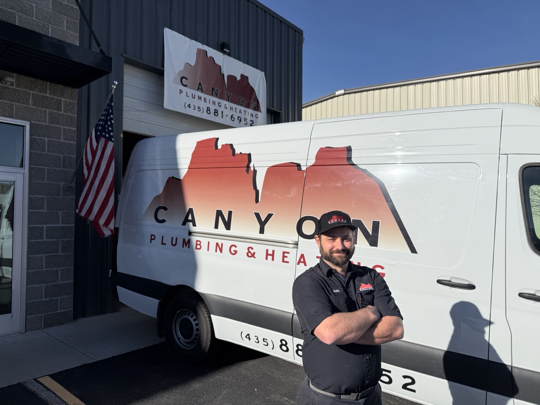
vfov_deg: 56.8
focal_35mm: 24
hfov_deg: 71.6
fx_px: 374
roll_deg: +0.0
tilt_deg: +1.5
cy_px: 202
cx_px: 270
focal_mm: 6.76
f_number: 1.78
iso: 80
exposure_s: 1/11905
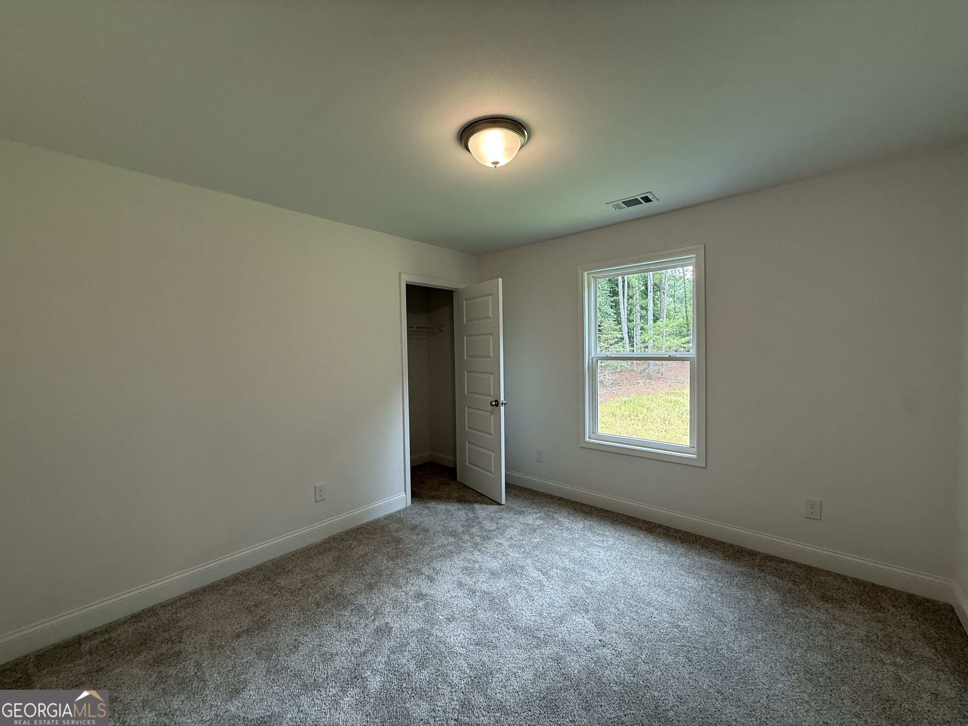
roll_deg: -0.4
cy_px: 363
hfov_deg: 102.1
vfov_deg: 85.7
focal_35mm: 14
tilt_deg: +1.4
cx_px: 484
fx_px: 391
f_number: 2.2
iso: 160
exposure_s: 1/120
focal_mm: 2.22
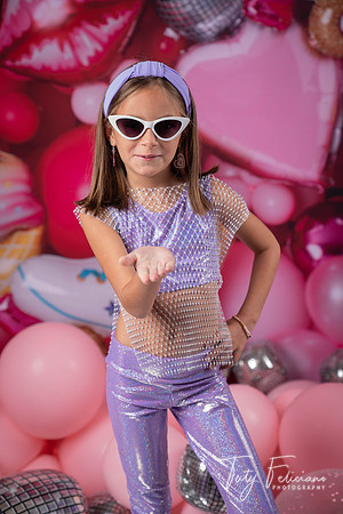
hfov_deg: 21.2
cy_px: 257
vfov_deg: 31.4
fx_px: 915
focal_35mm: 64
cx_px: 172
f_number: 3.2
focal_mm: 64
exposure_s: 1/250
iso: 64
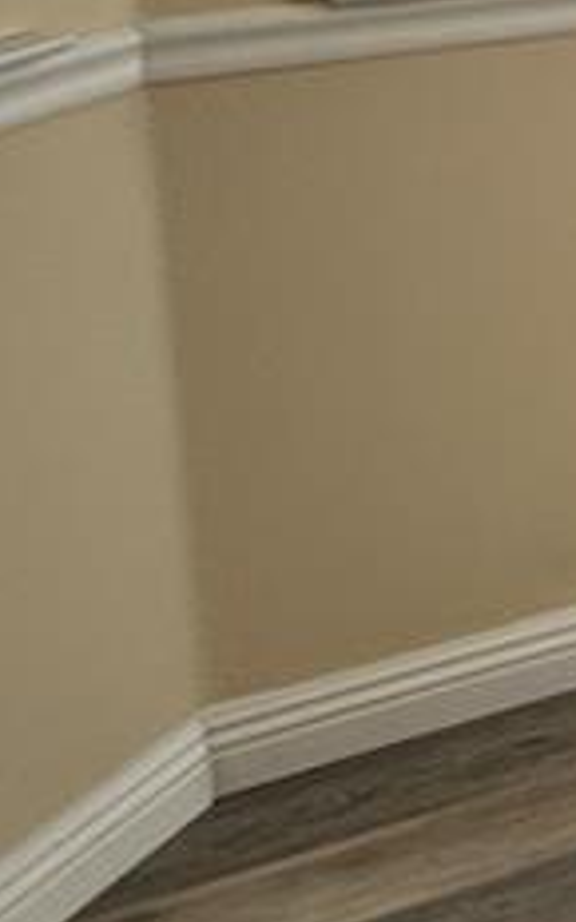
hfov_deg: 10.1
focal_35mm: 96
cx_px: 1722
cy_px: -12
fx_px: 2411
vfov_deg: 20.9
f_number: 2.2
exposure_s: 1/109
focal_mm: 2.22
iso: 40
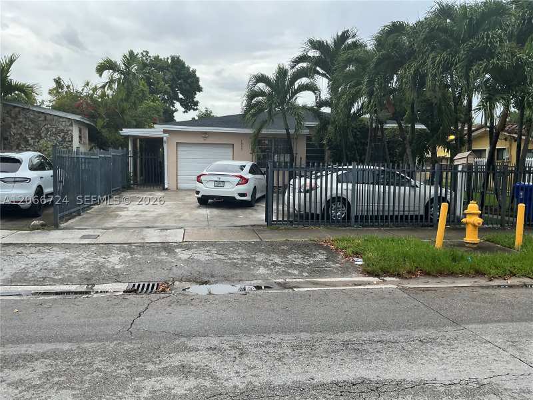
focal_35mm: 28
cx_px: 266
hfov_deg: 63.4
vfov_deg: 49.7
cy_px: 200
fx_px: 431
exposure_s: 1/82
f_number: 1.8
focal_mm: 3
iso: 50
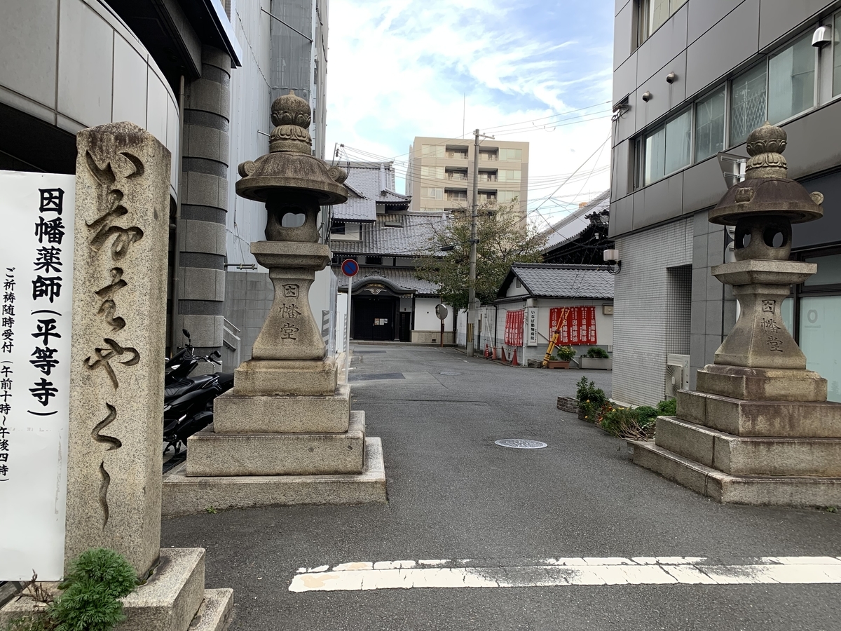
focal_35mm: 26
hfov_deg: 67.3
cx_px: 420
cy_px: 316
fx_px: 632
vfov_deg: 53.1
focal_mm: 4.25
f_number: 1.8
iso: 32
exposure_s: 1/121
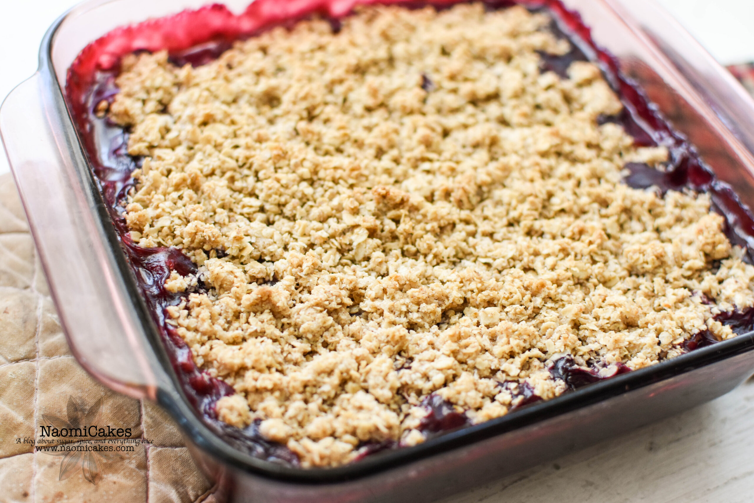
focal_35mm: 52
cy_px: 252
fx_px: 1100
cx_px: 377
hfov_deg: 37.8
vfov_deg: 25.8
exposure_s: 1/100
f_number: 2.5
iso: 640
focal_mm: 35
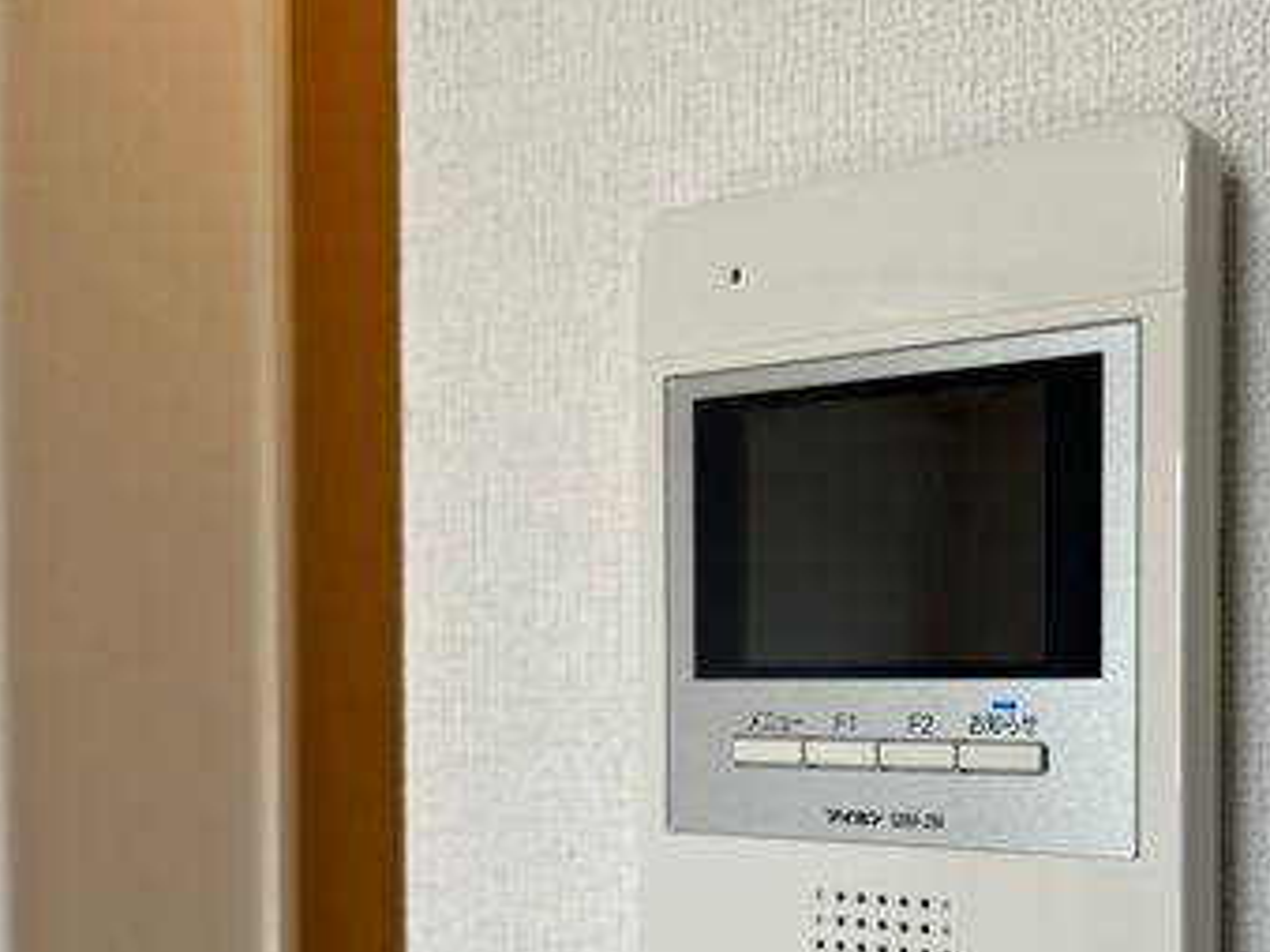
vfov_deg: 32.9
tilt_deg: -0.8
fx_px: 1577
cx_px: 918
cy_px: 720
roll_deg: -0.2
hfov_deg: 42.8
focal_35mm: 43
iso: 40
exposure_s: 1/122
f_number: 1.6
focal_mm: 5.1
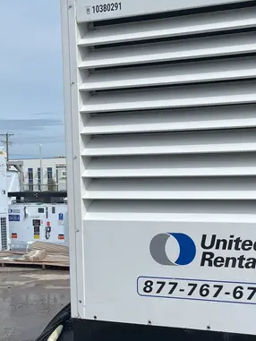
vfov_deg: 38.0
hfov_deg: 28.1
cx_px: 225
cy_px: 203
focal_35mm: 50
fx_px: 493
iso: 50
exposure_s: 1/5556
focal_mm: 5.1
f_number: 1.6
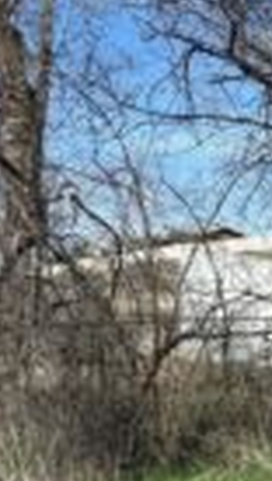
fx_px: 1290
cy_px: 385
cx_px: 610
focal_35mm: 101
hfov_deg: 10.6
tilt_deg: +7.0
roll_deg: -1.1
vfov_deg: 20.9
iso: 80
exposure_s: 1/3279
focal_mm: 6.76
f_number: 1.78
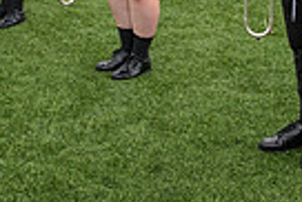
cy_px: -154
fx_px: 857
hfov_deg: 20.0
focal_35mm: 102
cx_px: 144
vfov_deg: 12.4
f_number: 4
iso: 400
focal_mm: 24
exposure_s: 1/800
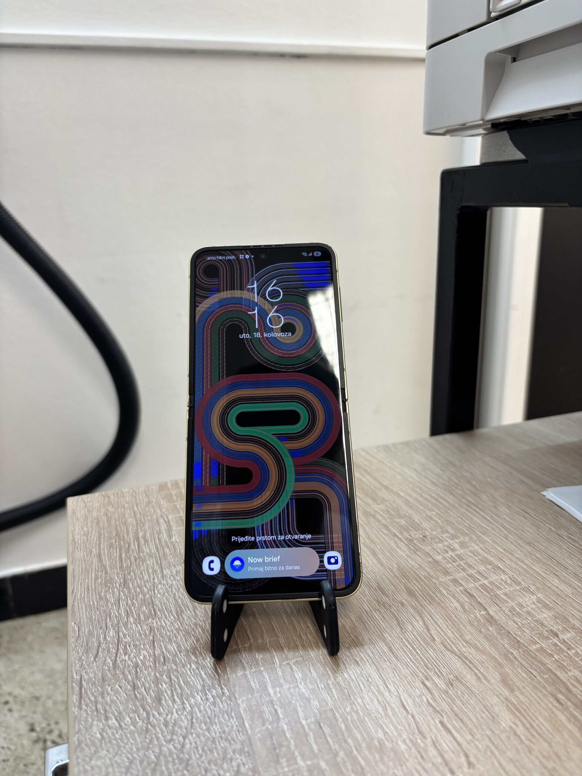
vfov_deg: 67.3
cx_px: 291
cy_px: 388
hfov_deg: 53.1
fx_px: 583
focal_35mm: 26
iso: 100
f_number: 1.6
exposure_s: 1/100
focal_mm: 5.96
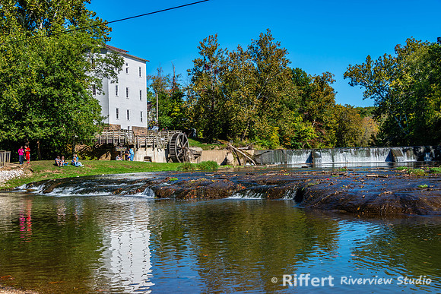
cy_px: 147
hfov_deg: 44.5
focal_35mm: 44
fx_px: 539
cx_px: 220
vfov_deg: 30.5
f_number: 11
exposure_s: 1/160
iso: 100
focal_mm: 44
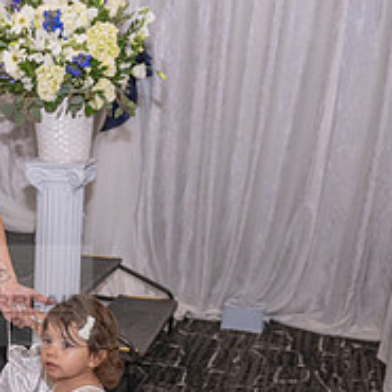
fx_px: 820
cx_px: -87
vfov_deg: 26.5
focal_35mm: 64
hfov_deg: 24.2
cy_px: 296
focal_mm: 24
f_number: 3.5
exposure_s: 1/160
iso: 1600
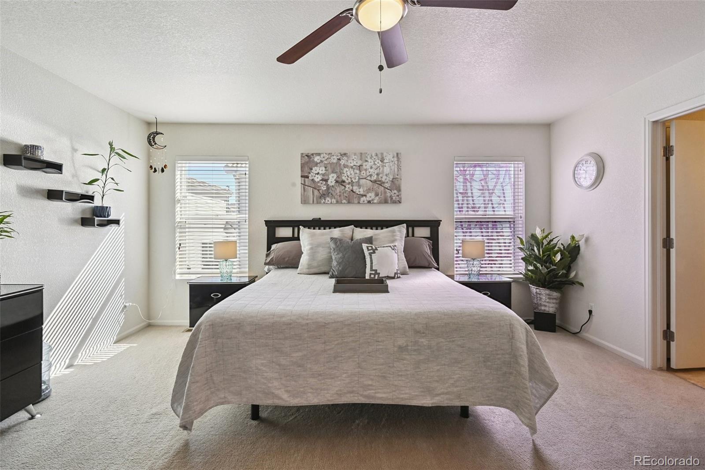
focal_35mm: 16
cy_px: 235
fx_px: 313
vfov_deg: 73.7
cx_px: 352
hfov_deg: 96.7
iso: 400
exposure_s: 1/125
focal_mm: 16
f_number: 10
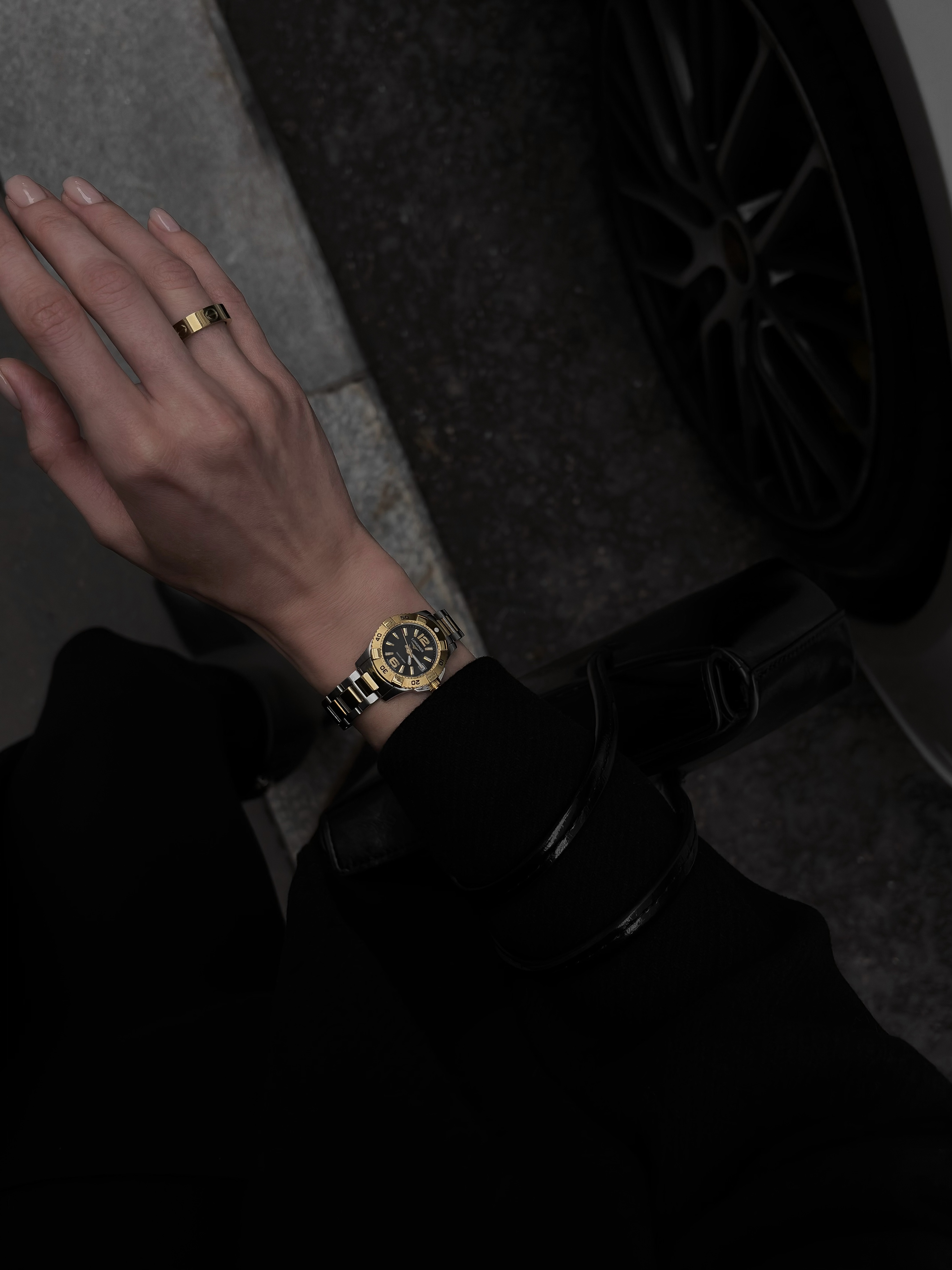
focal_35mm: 30
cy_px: 635
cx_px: 476
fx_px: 1100
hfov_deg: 46.8
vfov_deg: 60.0
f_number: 1.6
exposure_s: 1/950
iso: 32
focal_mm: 5.96
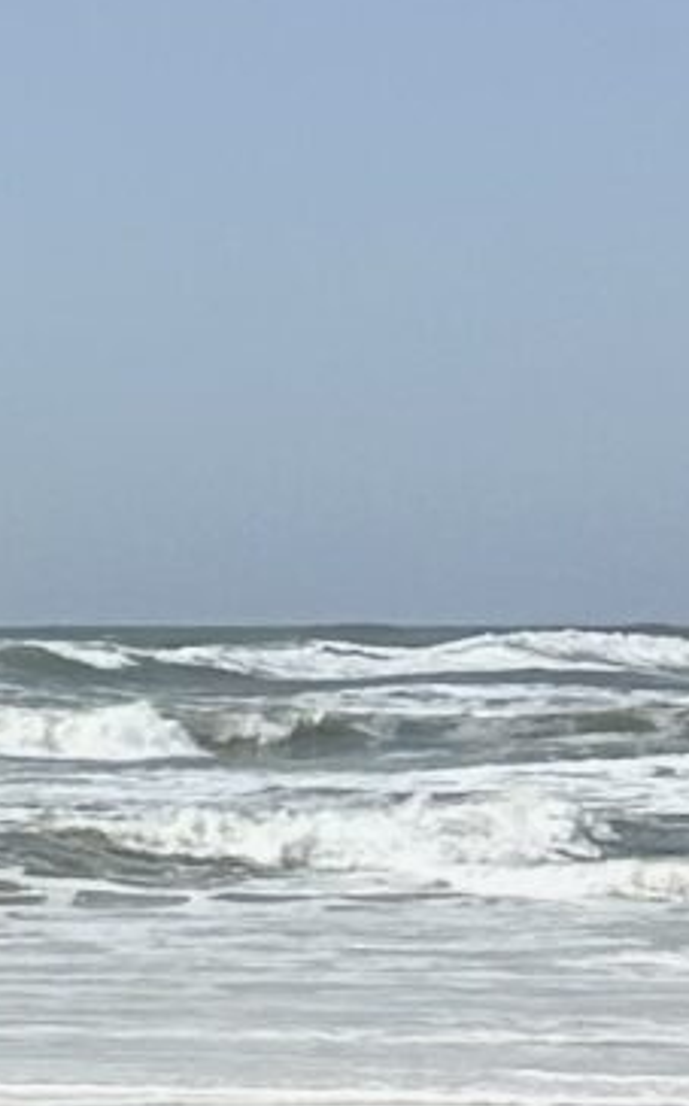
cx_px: -1627
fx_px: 5386
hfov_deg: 6.5
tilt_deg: -7.1
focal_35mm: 179
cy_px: 1194
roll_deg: -0.7
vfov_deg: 11.6
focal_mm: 6.86
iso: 80
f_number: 1.78
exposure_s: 1/13699
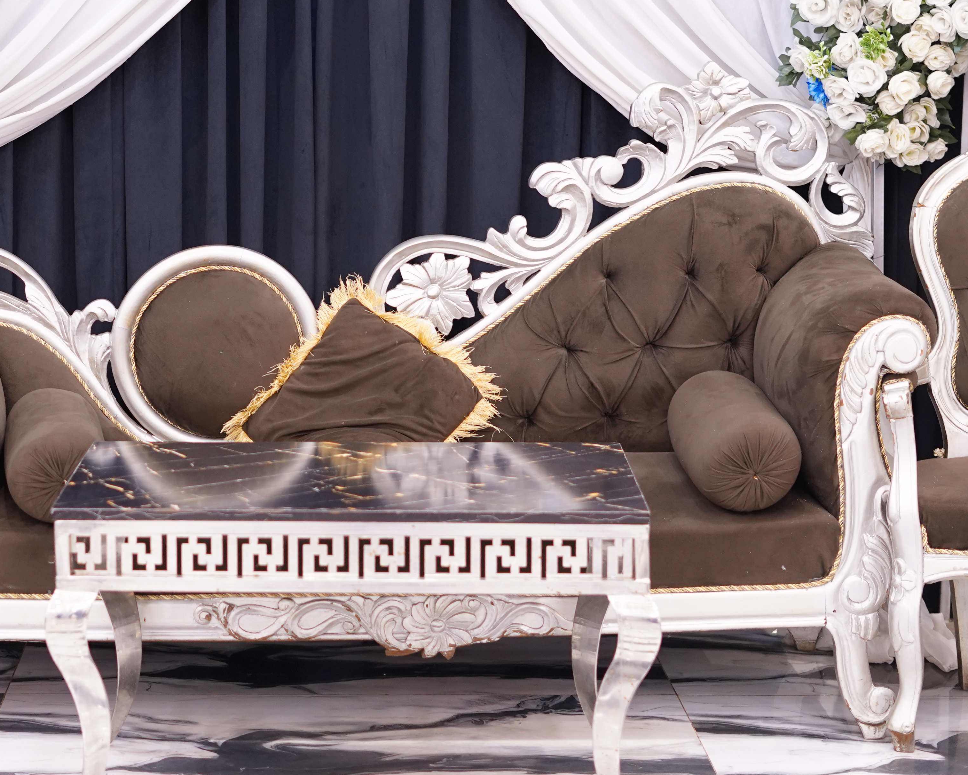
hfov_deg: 20.5
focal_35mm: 93
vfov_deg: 16.4
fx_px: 2665
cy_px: 168
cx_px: 323
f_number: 2.2
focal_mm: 50
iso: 1000
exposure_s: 1/125
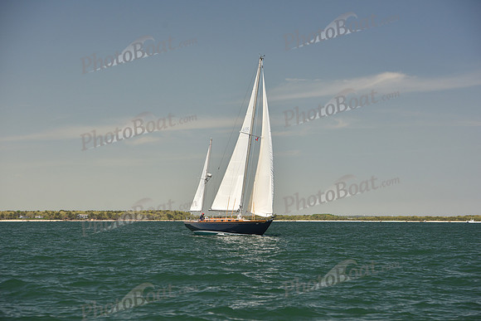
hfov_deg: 20.4
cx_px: 240
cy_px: 160
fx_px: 1336
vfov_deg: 13.7
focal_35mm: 100
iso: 250
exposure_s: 1/800
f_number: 5.6
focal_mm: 100
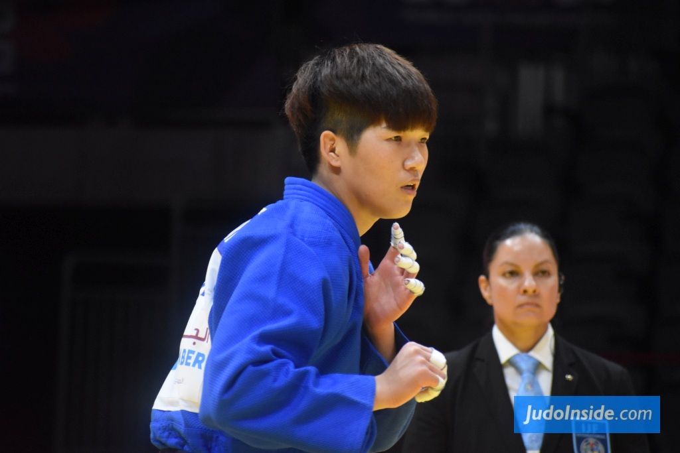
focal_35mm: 450
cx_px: 340
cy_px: 226
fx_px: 8501
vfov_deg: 3.1
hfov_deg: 4.6
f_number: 6.3
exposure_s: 1/800
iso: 3200
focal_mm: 300
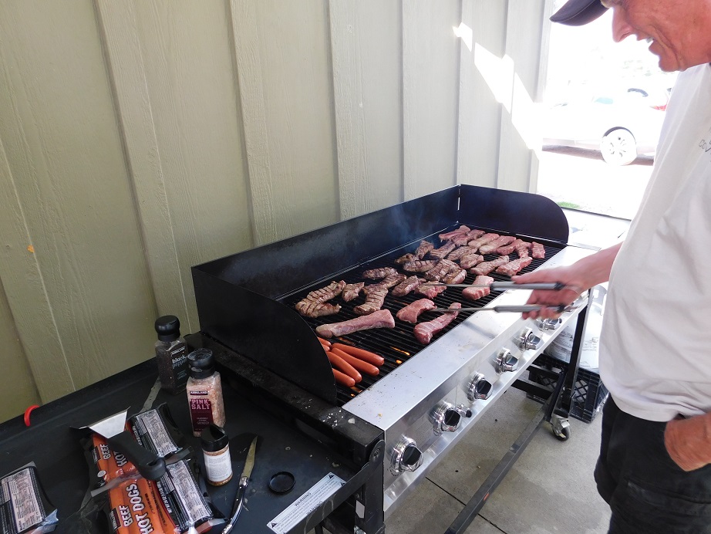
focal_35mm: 23
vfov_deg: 58.9
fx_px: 473
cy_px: 267
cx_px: 356
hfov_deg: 73.9
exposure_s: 1/40
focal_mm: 4
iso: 125
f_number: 3
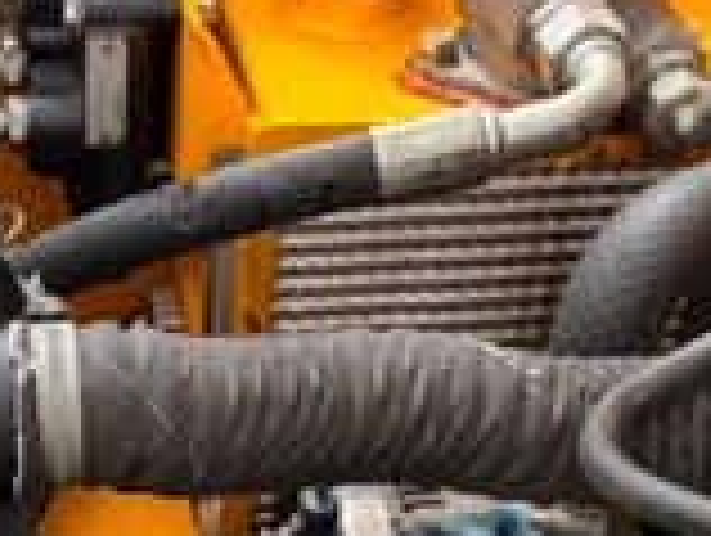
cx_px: 315
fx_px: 1872
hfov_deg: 21.5
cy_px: 770
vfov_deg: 15.2
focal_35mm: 91
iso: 32
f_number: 2.2
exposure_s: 1/526
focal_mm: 2.22
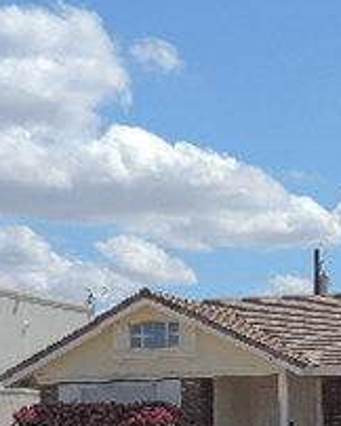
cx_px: 520
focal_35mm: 108
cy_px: 369
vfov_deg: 17.5
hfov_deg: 13.4
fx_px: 1360
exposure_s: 1/1600
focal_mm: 6.2
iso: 90
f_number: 3.3
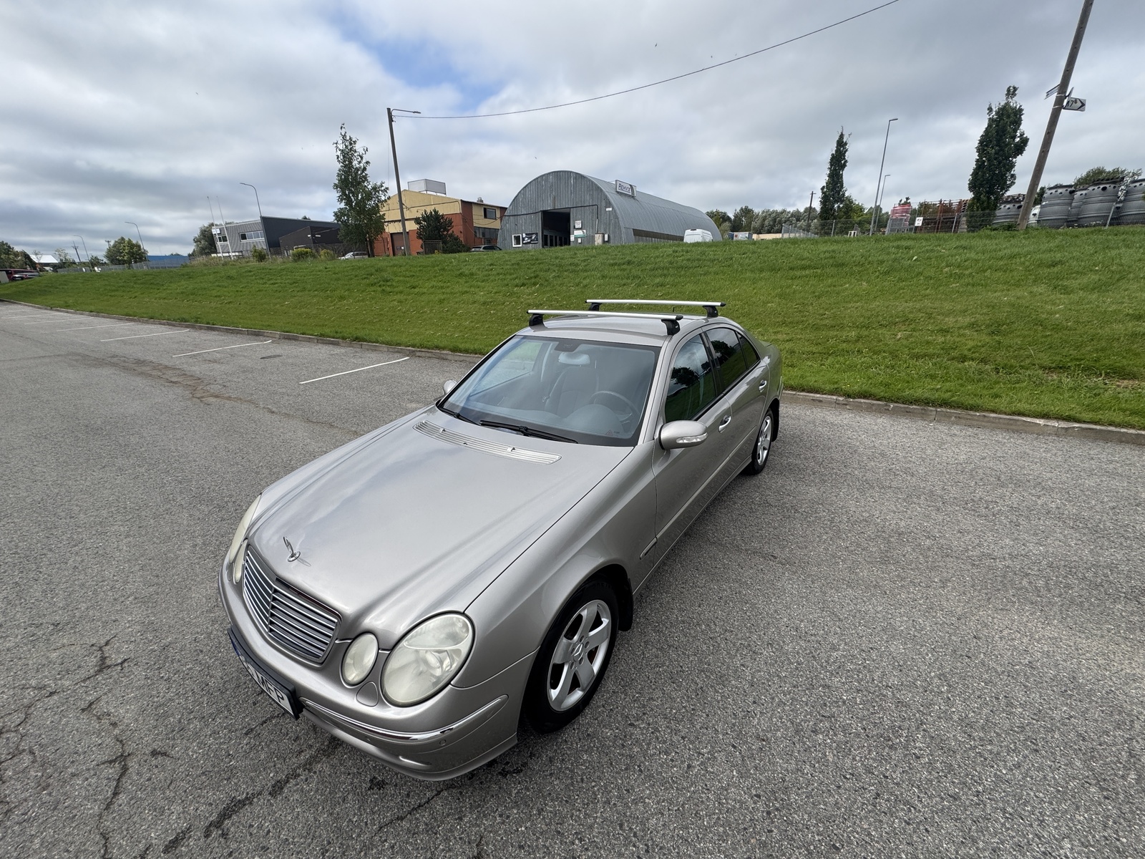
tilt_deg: -18.0
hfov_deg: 102.1
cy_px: 430
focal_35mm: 14
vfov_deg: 85.7
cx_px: 572
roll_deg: -1.0
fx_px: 463
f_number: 2.2
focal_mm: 2.22
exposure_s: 1/1637
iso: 50
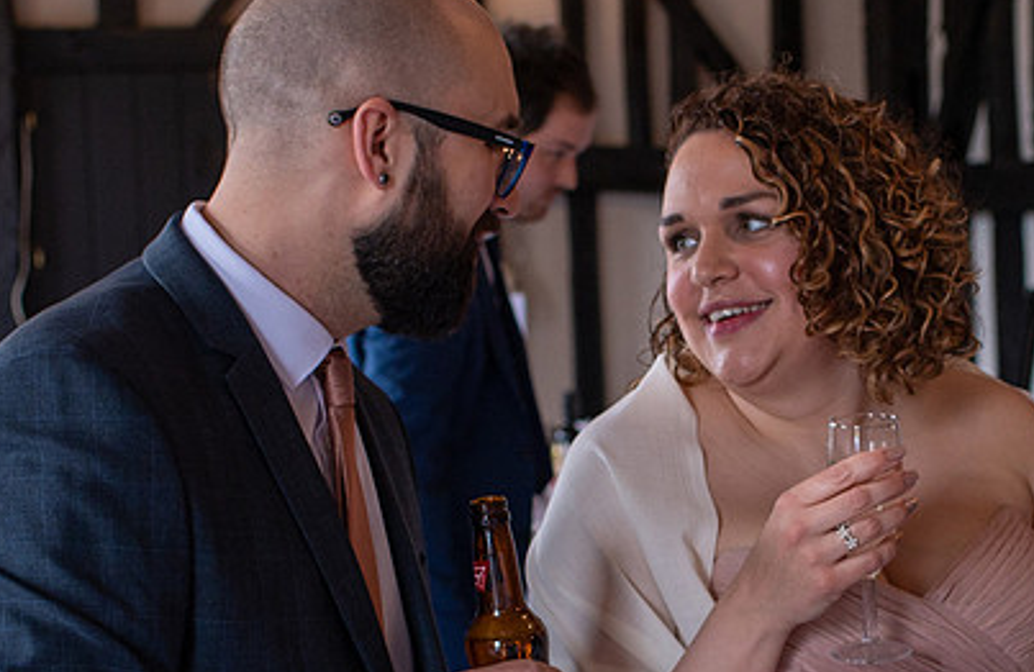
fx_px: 3221
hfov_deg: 18.1
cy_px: 634
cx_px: 793
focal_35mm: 113
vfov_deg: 11.8
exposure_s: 1/100
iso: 160
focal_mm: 35
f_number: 3.5
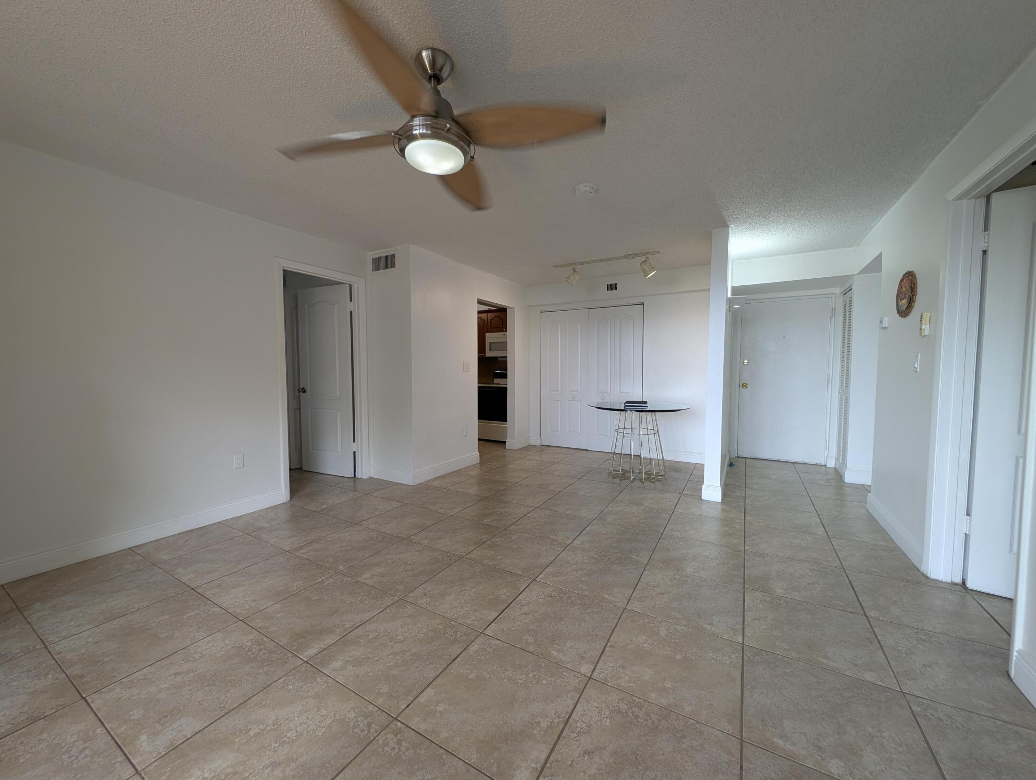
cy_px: 390
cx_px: 518
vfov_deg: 94.6
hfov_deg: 110.5
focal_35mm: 12
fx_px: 360
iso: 43
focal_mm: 2.23
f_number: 1.95
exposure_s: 1/40
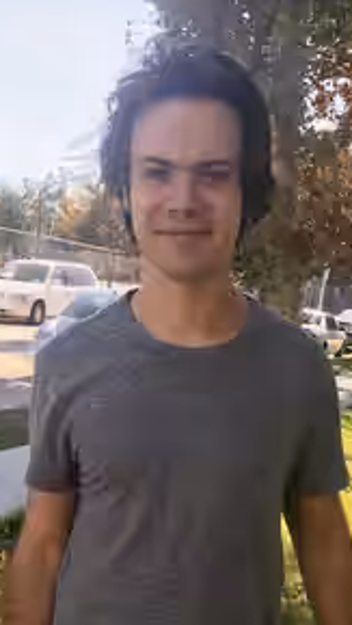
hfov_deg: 31.2
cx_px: 192
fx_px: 629
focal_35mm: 38
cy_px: 365
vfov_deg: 52.5
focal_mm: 3.99
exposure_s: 1/598
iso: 20
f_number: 1.8
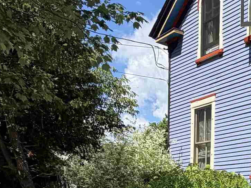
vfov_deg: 22.7
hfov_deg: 27.1
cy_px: 231
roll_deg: -0.5
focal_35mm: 59
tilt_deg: -2.1
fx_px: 428
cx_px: 331
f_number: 2.2
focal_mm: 2.22
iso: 25
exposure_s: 1/770
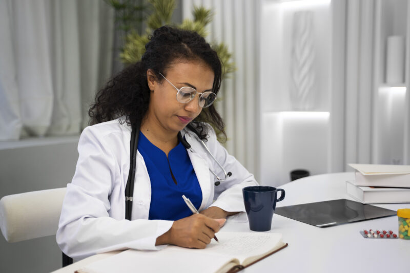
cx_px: 205
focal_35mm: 46
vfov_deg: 29.2
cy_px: 136
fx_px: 524
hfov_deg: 42.8
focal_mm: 46
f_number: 2.8
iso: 640
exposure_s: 1/320
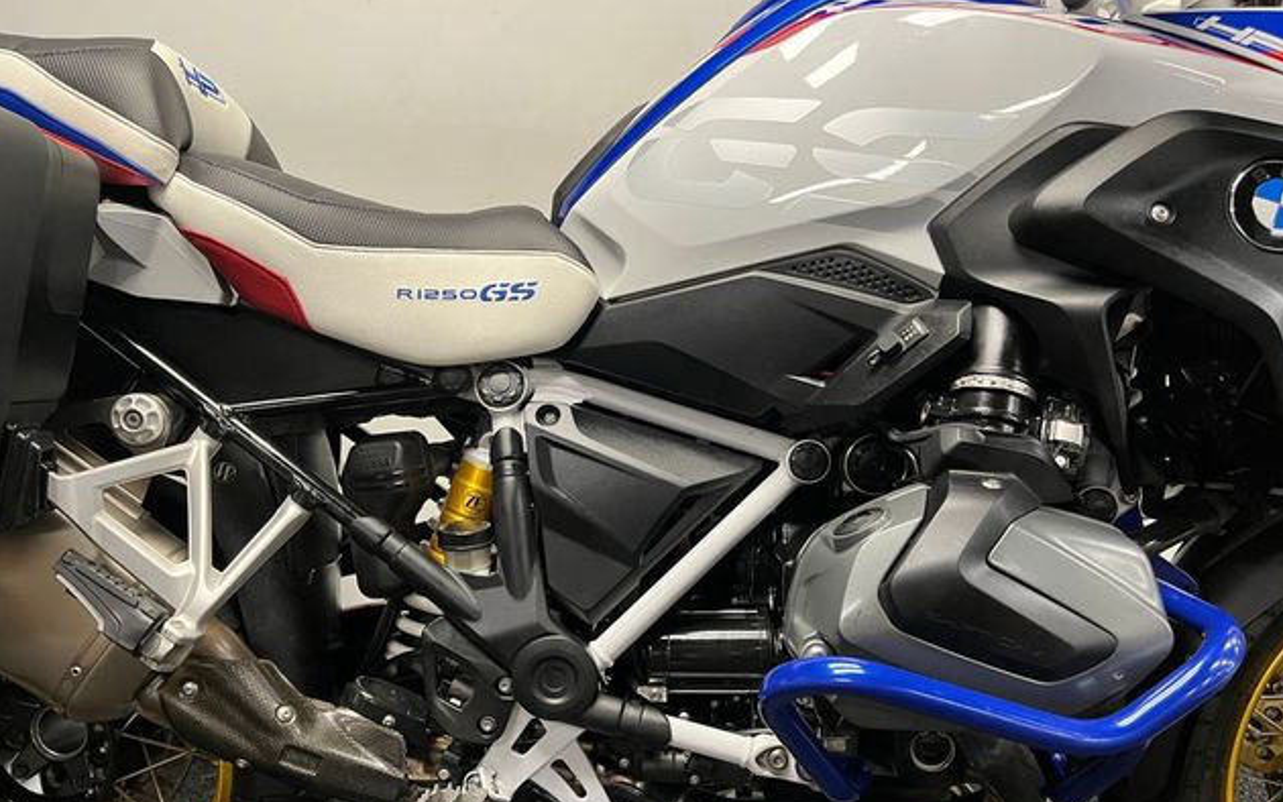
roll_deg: -0.2
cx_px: 648
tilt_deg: -9.6
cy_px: 470
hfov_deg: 66.5
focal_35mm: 28
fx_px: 979
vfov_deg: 44.4
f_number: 1.6
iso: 160
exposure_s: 1/50
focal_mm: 5.1
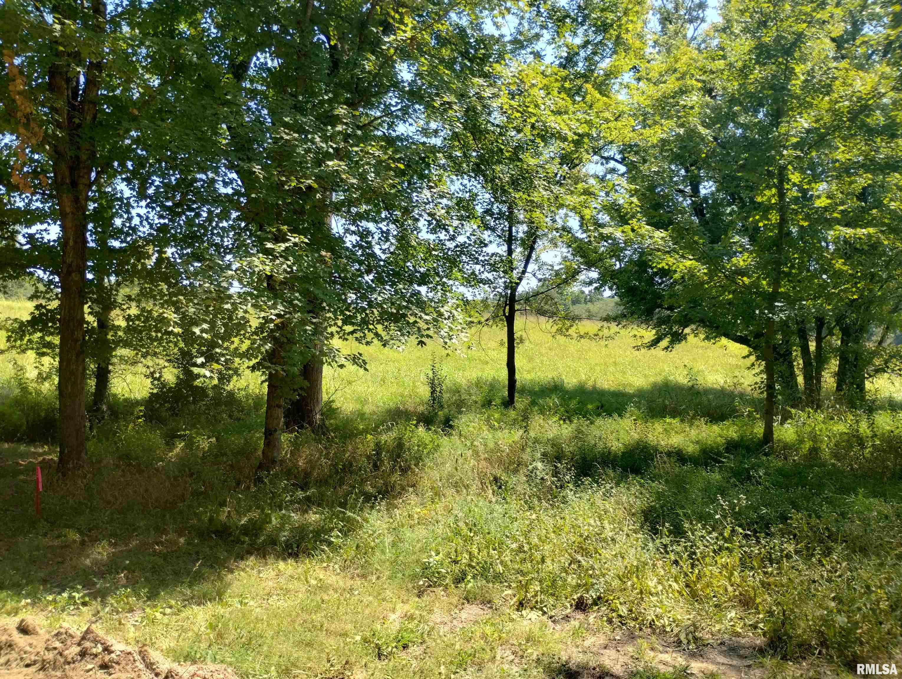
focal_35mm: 28
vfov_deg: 49.9
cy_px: 340
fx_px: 731
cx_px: 451
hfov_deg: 63.4
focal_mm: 4.27
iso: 100
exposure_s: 1/224
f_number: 1.8
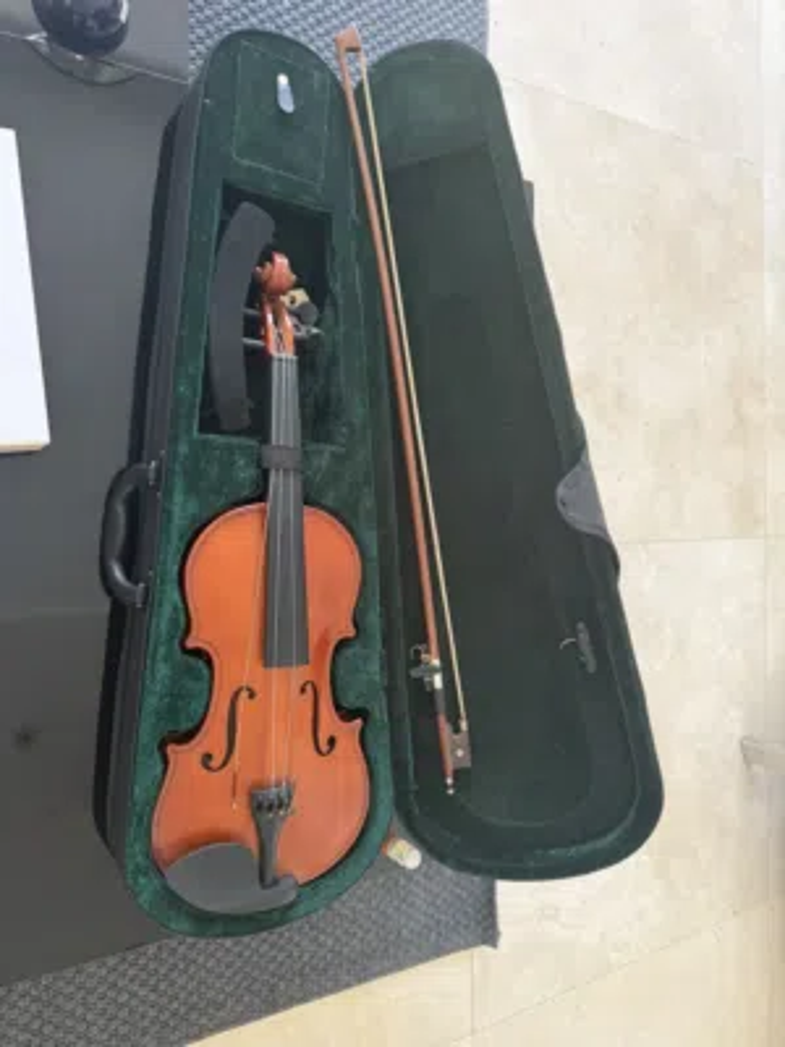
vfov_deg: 71.6
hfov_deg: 56.8
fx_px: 726
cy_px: 524
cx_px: 392
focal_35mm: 24
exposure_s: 1/33
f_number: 1.78
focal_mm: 6.76
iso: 640
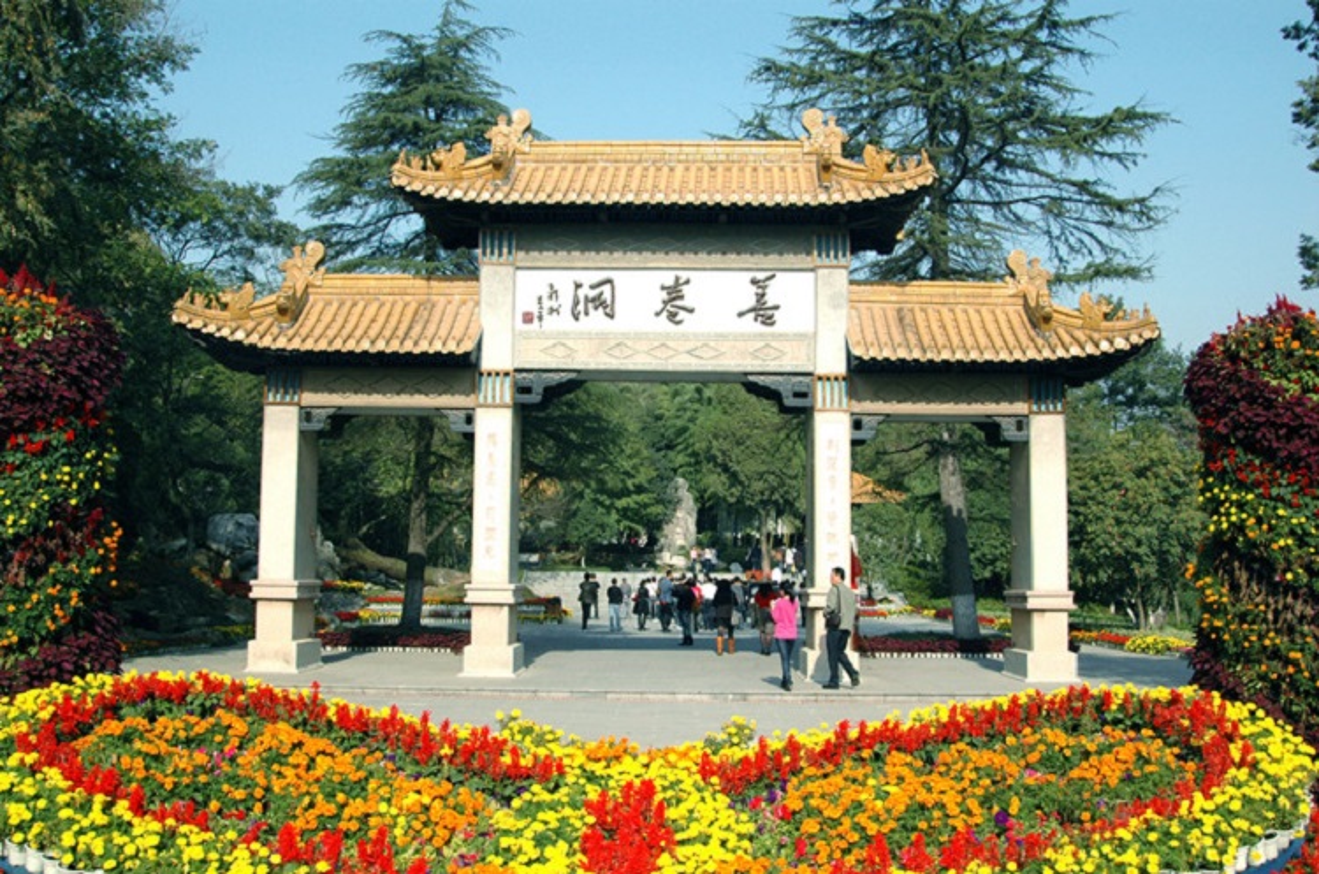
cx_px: 660
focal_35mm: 36
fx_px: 1316
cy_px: 437
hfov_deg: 53.2
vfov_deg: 36.7
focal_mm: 24
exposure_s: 1/350
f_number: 9.5
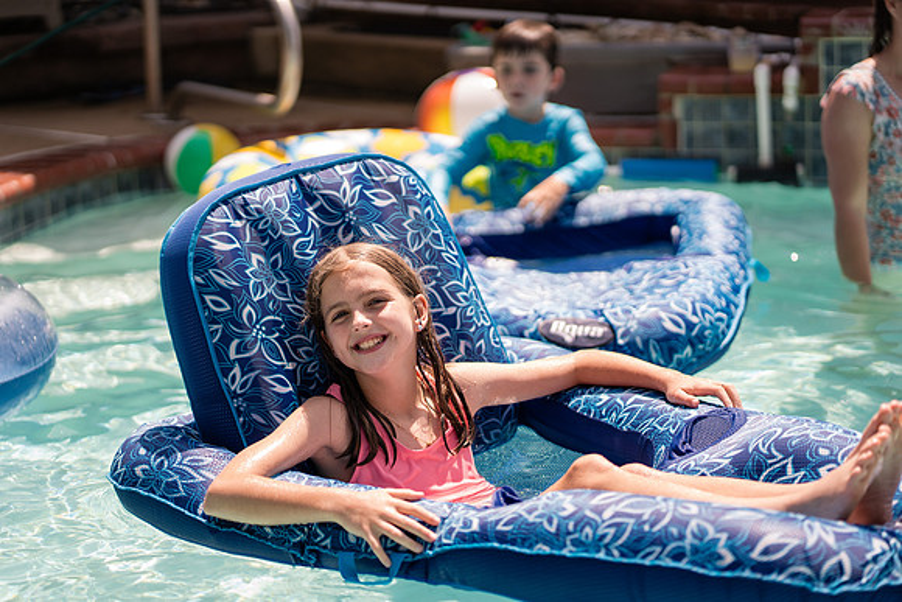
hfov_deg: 23.9
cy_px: 301
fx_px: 2130
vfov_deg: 16.1
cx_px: 451
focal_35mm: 85
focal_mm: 85
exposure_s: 1/4000
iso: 200
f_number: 1.8
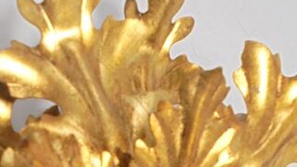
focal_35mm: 103
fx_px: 811
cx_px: 105
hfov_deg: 20.7
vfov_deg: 11.1
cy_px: 276
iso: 100
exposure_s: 1/50
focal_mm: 6.1
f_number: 4
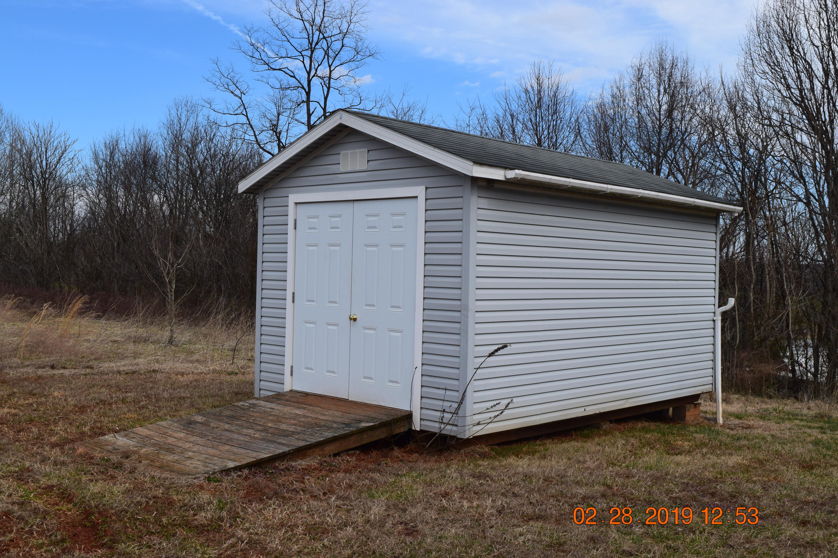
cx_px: 419
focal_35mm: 38
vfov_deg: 35.5
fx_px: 873
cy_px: 279
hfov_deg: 51.3
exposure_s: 1/500
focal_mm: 25
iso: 320
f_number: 11
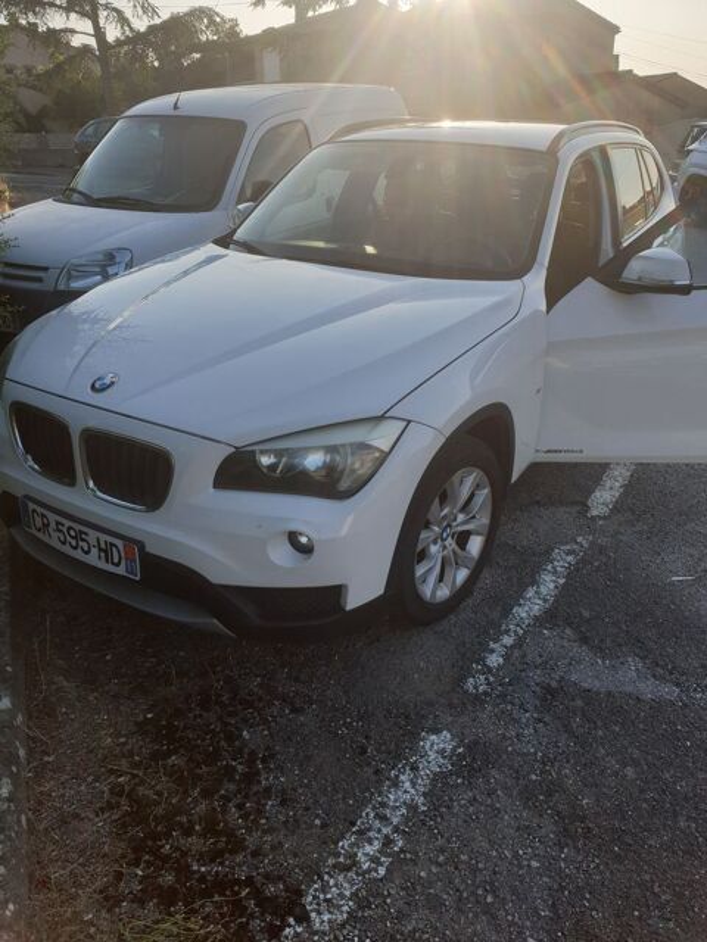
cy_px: 471
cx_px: 354
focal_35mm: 26
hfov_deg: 53.1
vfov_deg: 67.3
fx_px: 708
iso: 50
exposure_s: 1/730
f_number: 2.4
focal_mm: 4.3
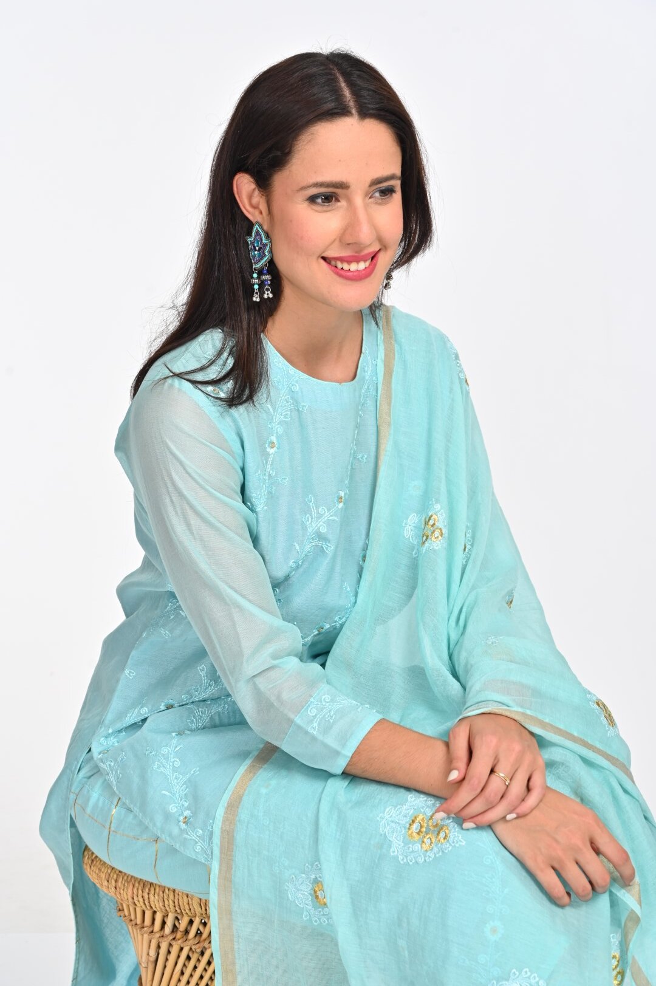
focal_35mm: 70
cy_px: 493
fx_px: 1916
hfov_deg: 19.4
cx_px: 328
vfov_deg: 28.9
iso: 320
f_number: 8
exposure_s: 1/160
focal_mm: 70
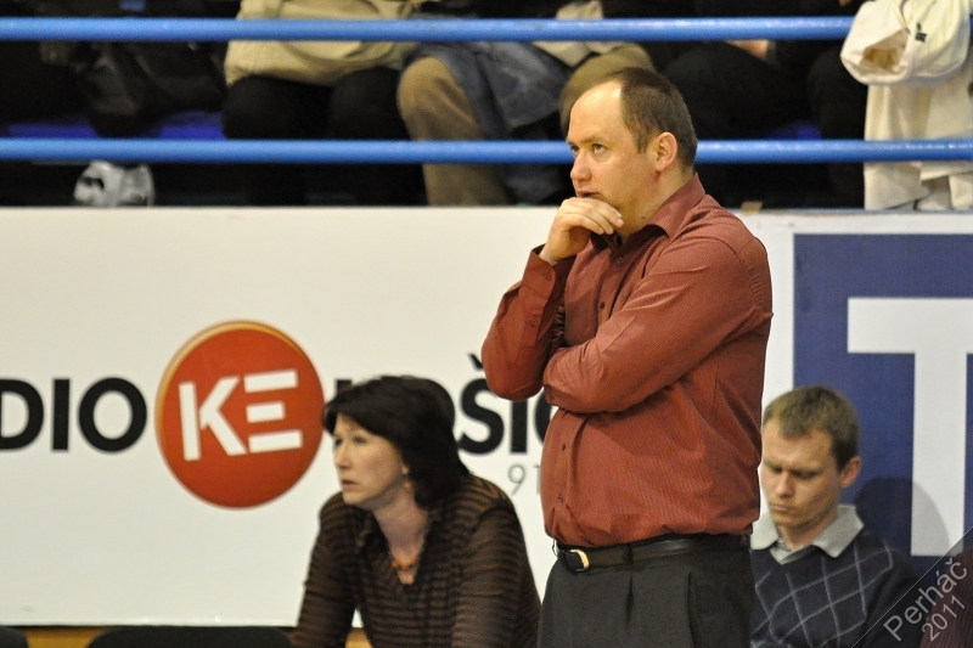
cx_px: 486
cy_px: 324
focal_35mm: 300
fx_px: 8106
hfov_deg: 6.9
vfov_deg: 4.6
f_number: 2.8
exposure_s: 1/320
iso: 2500
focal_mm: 200
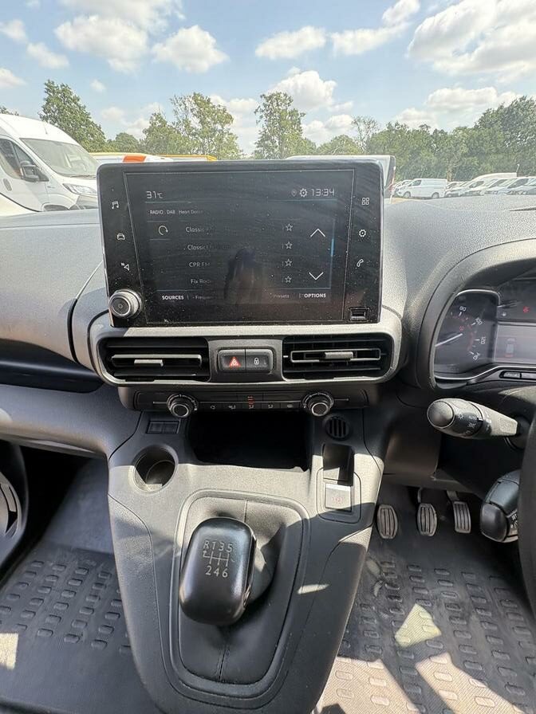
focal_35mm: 14
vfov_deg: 102.1
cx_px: 268
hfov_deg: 85.7
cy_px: 357
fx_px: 289
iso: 80
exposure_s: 1/136
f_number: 2.2
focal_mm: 2.22
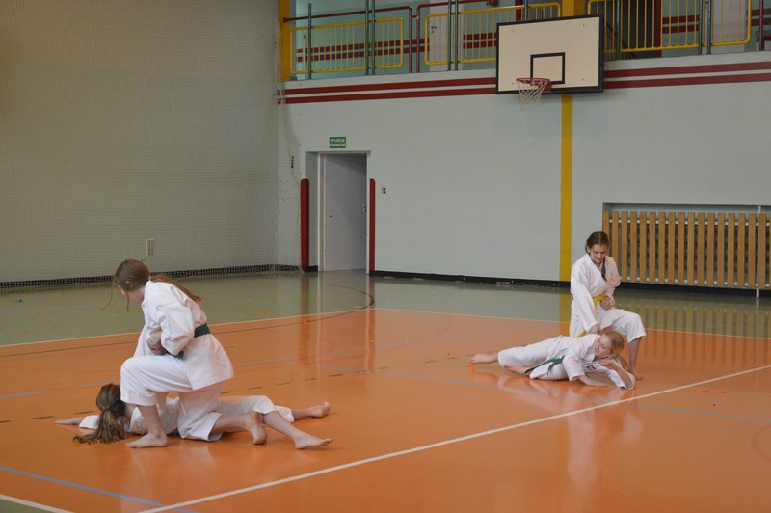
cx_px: 386
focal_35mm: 60
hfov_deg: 33.4
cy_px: 256
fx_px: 1284
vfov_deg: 22.6
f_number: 4.5
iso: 3200
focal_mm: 40
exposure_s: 1/500
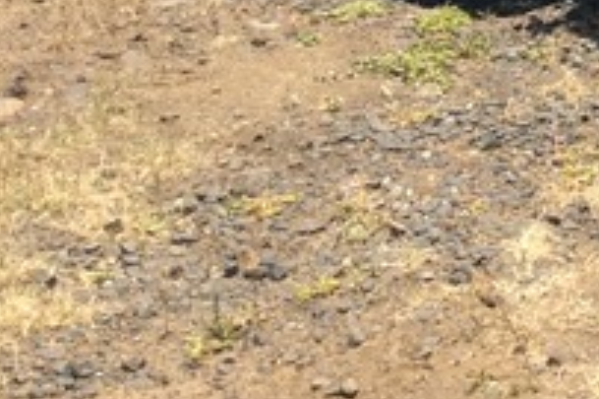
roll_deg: +2.7
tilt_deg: -9.8
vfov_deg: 9.9
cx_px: 1074
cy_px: -304
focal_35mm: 131
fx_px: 2178
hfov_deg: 13.9
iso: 32
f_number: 2.4
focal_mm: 3.3
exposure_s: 1/1040
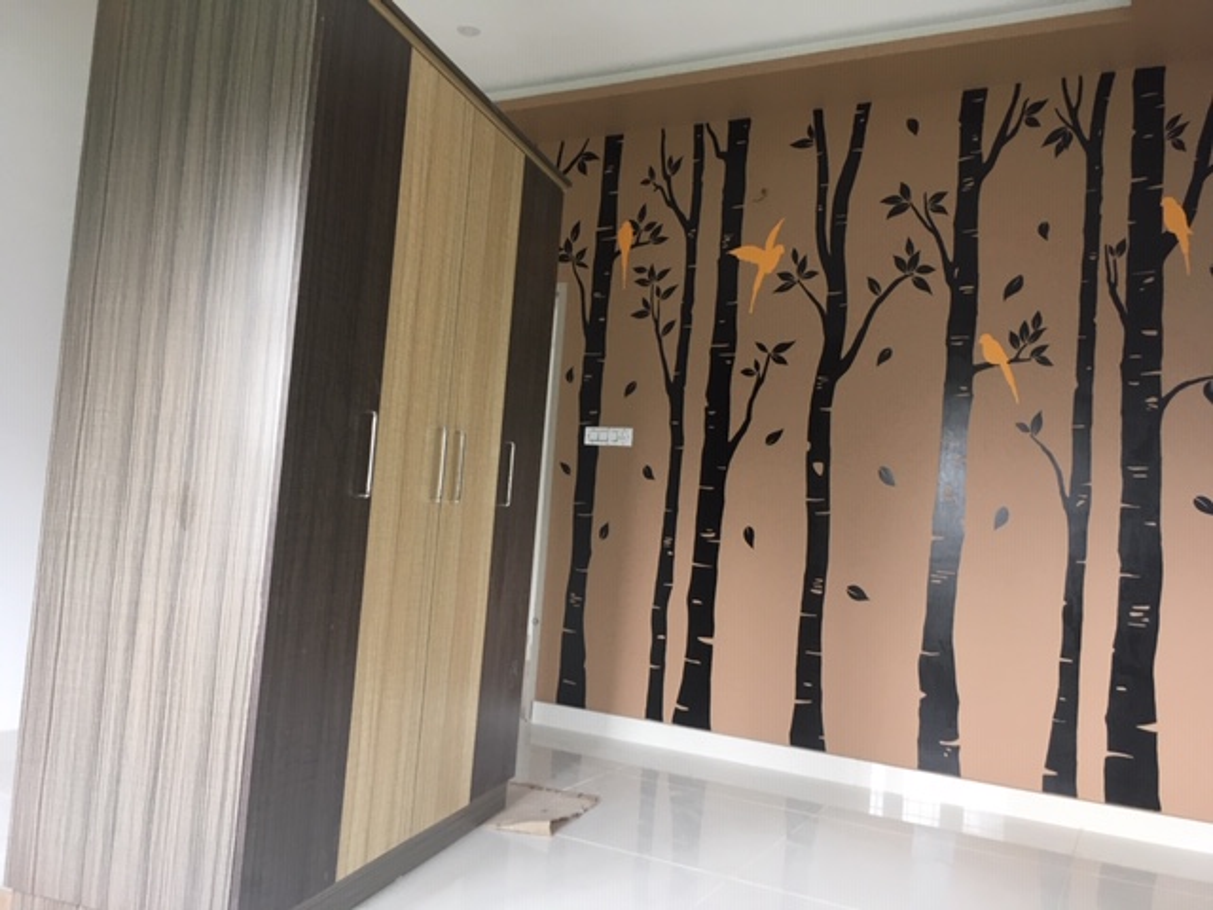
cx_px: 606
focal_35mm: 29
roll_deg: -4.8
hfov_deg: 61.7
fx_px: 1016
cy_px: 455
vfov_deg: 48.2
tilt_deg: +2.3
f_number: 2.2
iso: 125
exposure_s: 1/33
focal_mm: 4.15
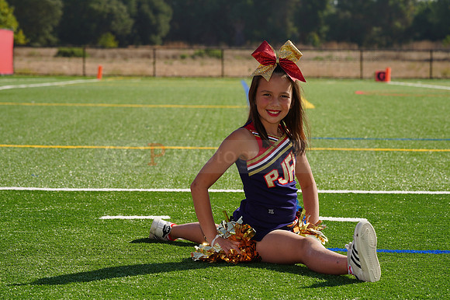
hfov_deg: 14.1
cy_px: 150
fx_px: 1824
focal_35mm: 146
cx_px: 225
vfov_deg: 9.4
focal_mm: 146
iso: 100
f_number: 10
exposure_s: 1/250
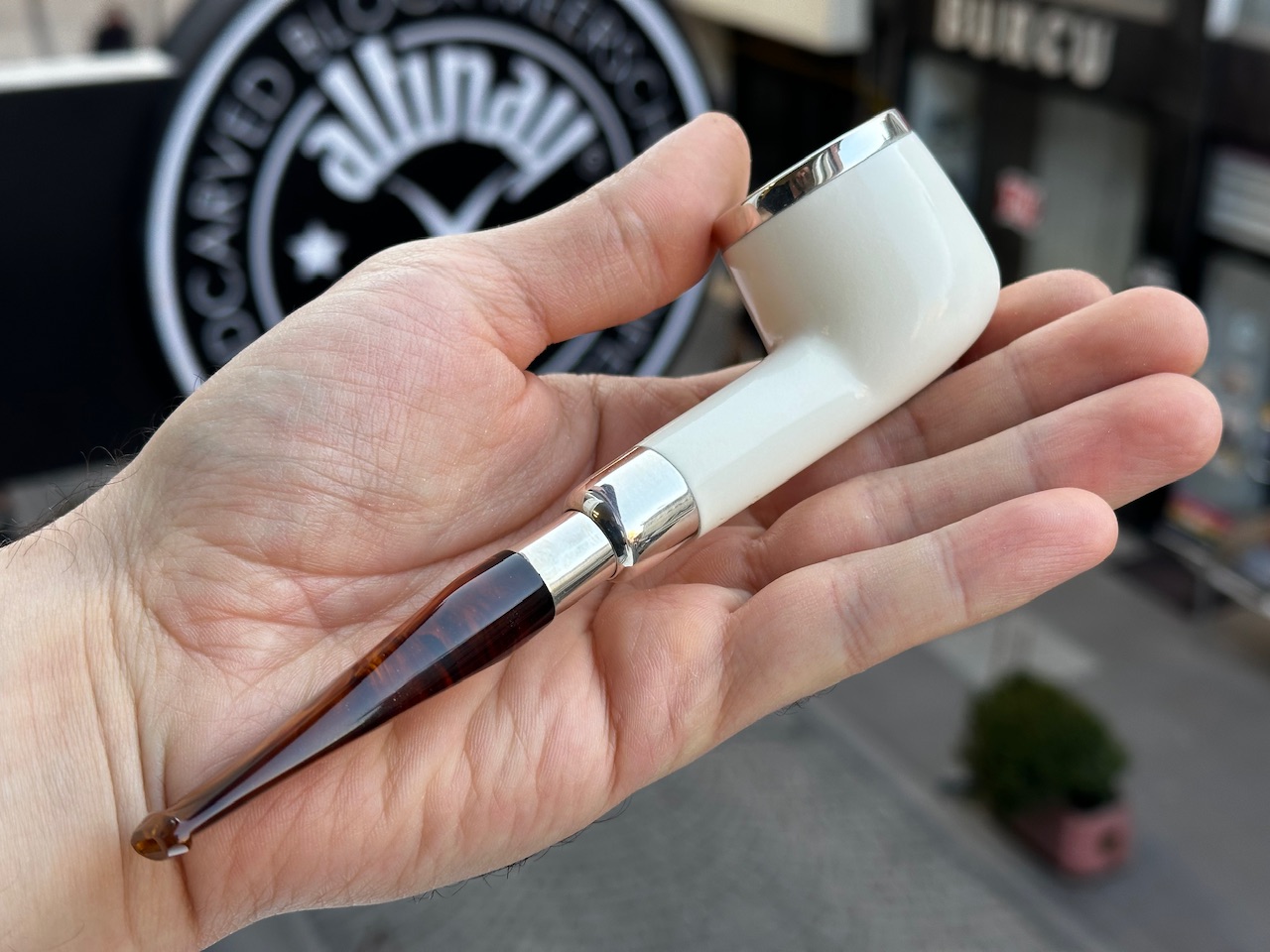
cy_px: 476
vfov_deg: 30.3
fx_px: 1761
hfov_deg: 39.7
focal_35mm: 48
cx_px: 635
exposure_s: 1/191
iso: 50
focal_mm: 6.86
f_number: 1.78
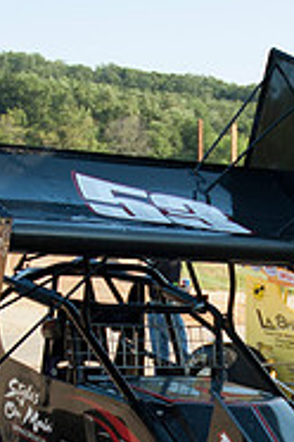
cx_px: 209
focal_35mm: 84
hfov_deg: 16.2
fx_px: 1029
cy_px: 406
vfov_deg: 23.5
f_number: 3.5
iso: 200
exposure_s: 1/640
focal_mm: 18
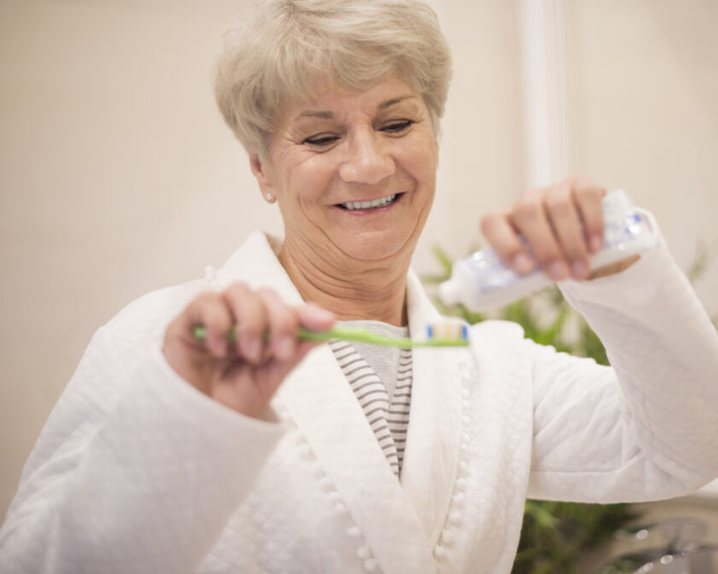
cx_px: 423
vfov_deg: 26.7
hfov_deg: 32.9
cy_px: 289
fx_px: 1211
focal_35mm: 57
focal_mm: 50
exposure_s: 1/80
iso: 160
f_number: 1.8
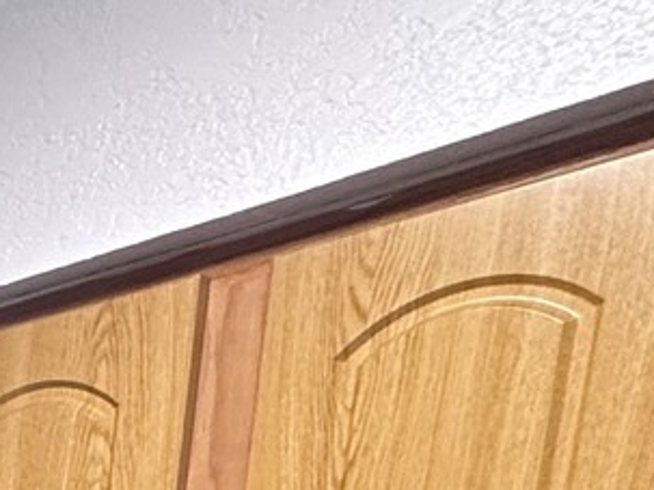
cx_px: -717
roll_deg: +0.2
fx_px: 1398
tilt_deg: -13.6
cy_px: 1047
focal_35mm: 74
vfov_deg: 15.1
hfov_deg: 17.3
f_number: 2.2
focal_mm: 2.22
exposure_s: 1/60
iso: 200
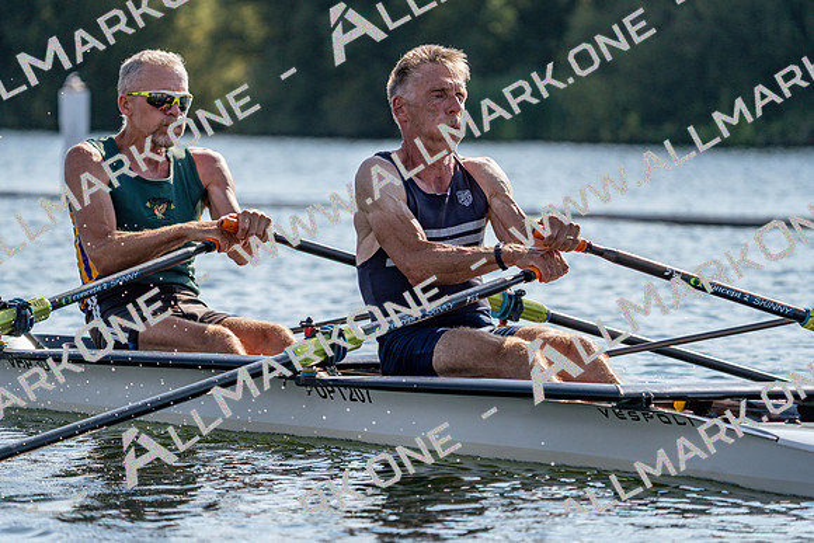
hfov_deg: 8.6
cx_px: 407
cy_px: 272
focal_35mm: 239
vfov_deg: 5.8
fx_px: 5405
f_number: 5.6
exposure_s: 1/1600
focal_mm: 239
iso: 250
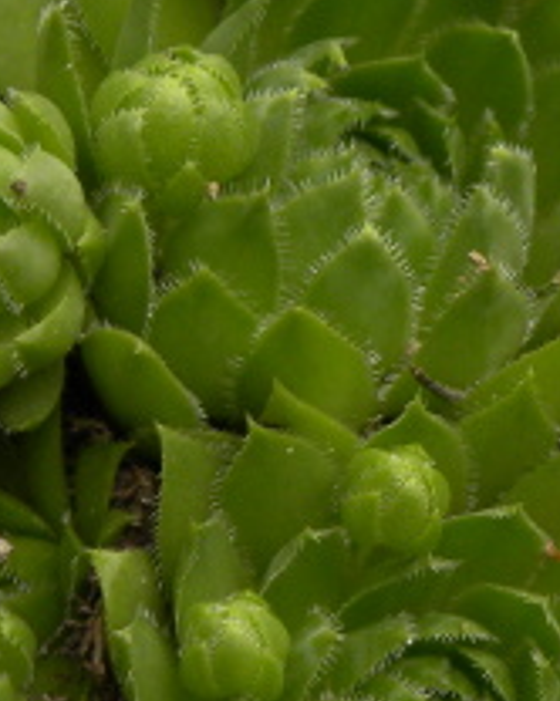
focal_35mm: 173
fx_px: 3589
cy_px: 553
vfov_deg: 11.1
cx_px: 405
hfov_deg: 8.9
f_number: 3.5
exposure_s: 1/125
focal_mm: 8.2
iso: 100
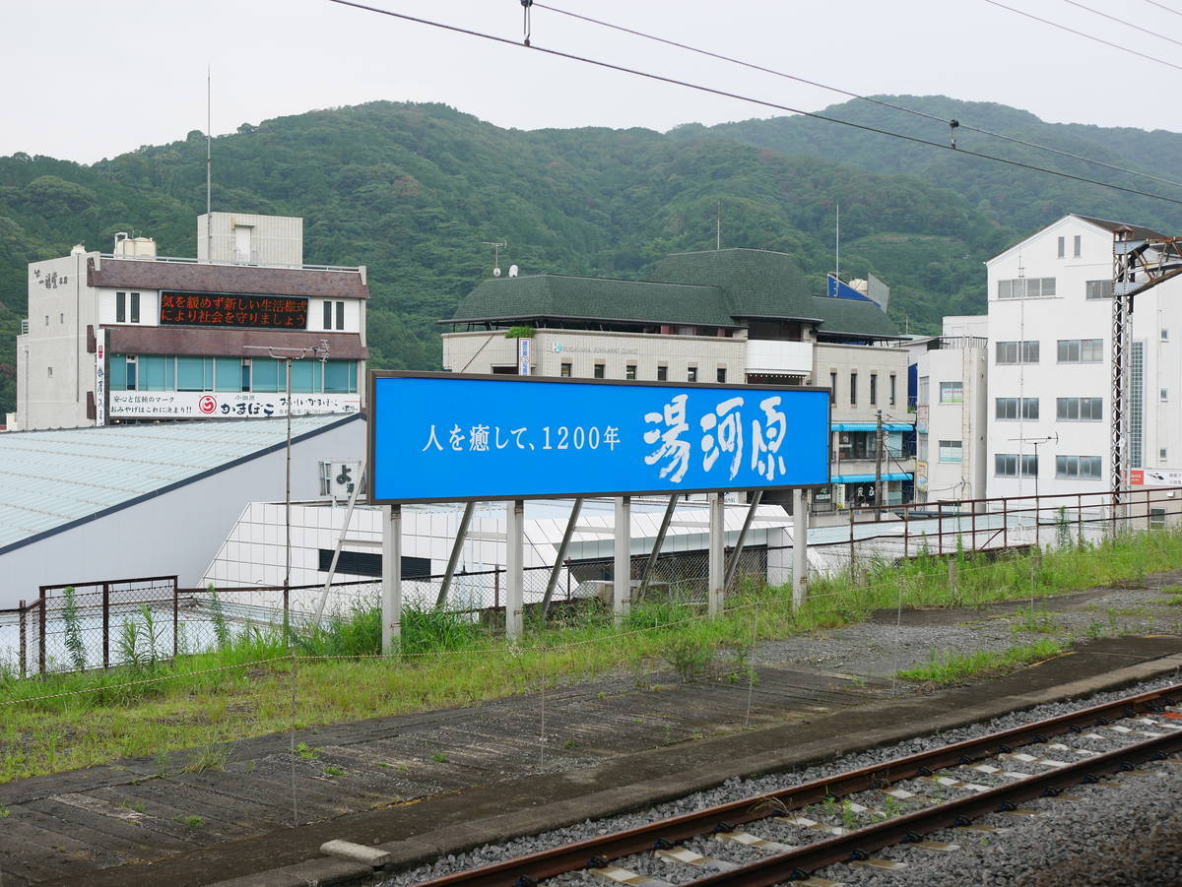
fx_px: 1708
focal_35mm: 50
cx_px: 591
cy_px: 444
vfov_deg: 29.1
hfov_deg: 38.2
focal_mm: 25
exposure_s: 1/400
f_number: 3.2
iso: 200
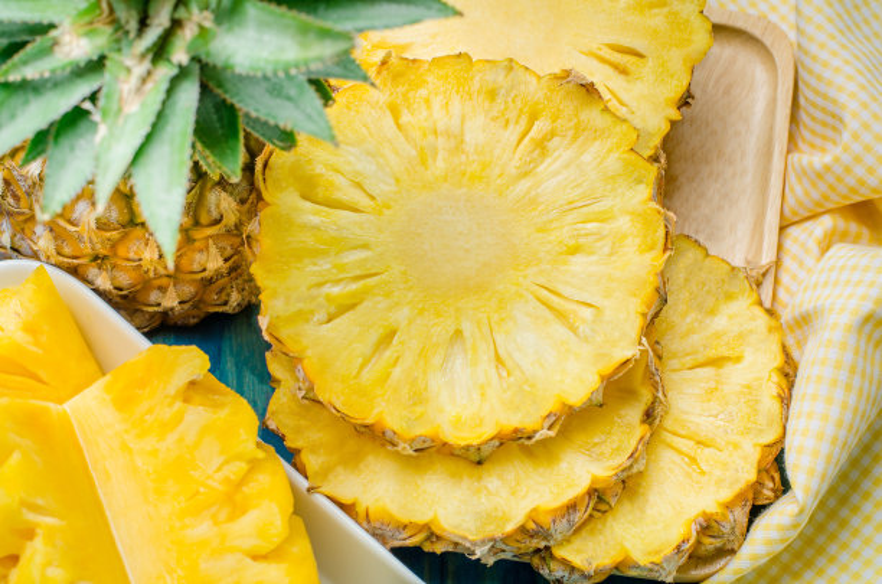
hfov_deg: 27.1
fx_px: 1833
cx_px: 441
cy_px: 292
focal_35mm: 75
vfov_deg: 18.1
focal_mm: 50
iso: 100
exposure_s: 1/60
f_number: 8
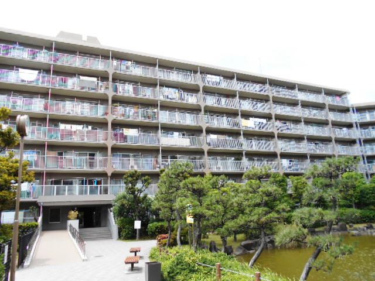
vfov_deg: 53.1
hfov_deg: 67.3
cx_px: 188
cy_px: 140
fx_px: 282
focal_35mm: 26
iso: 80
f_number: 3.2
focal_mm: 4.6
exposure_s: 1/250
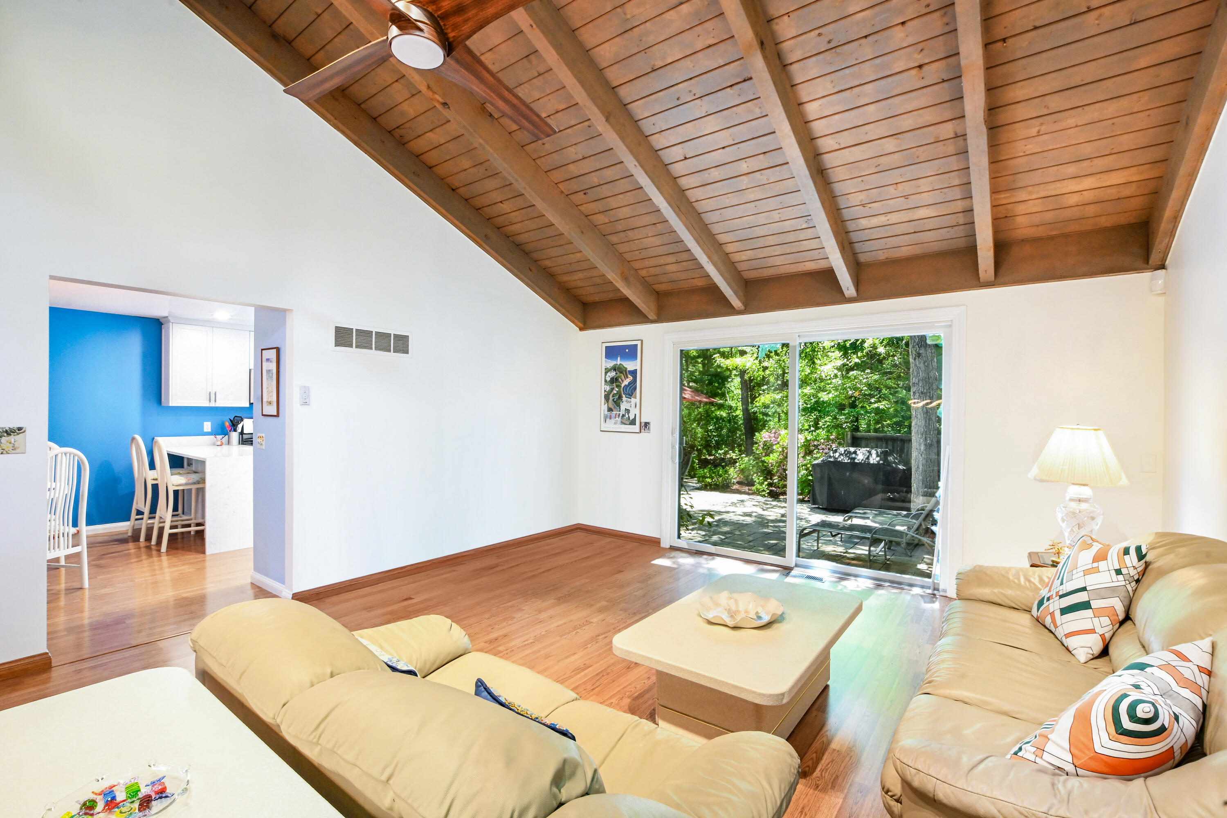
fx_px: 511
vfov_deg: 77.3
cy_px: 409
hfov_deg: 100.4
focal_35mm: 15
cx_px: 614
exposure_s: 1
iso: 500
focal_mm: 10
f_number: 14
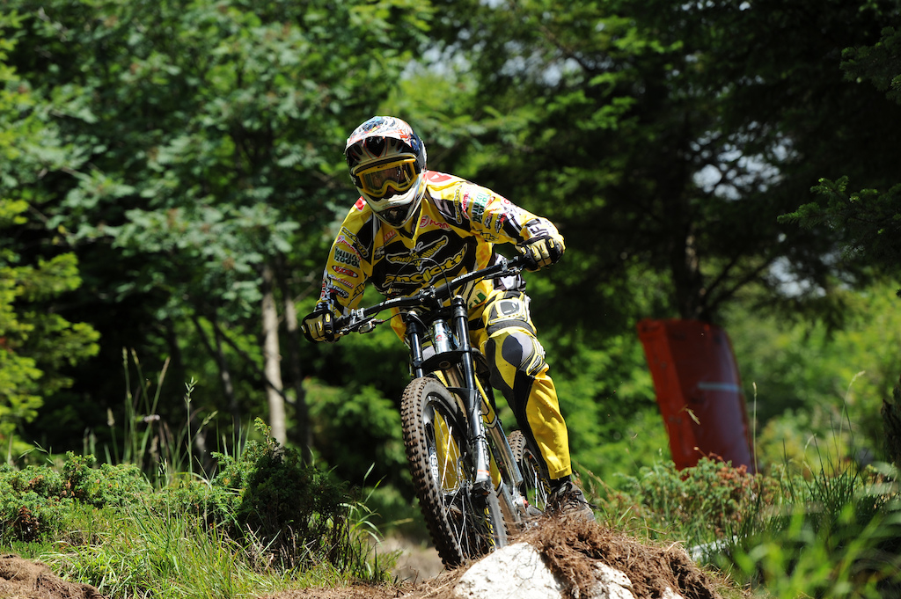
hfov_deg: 12.1
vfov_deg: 8.1
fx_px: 4251
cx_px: 450
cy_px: 300
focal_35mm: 170
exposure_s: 1/640
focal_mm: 170
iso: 200
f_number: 5
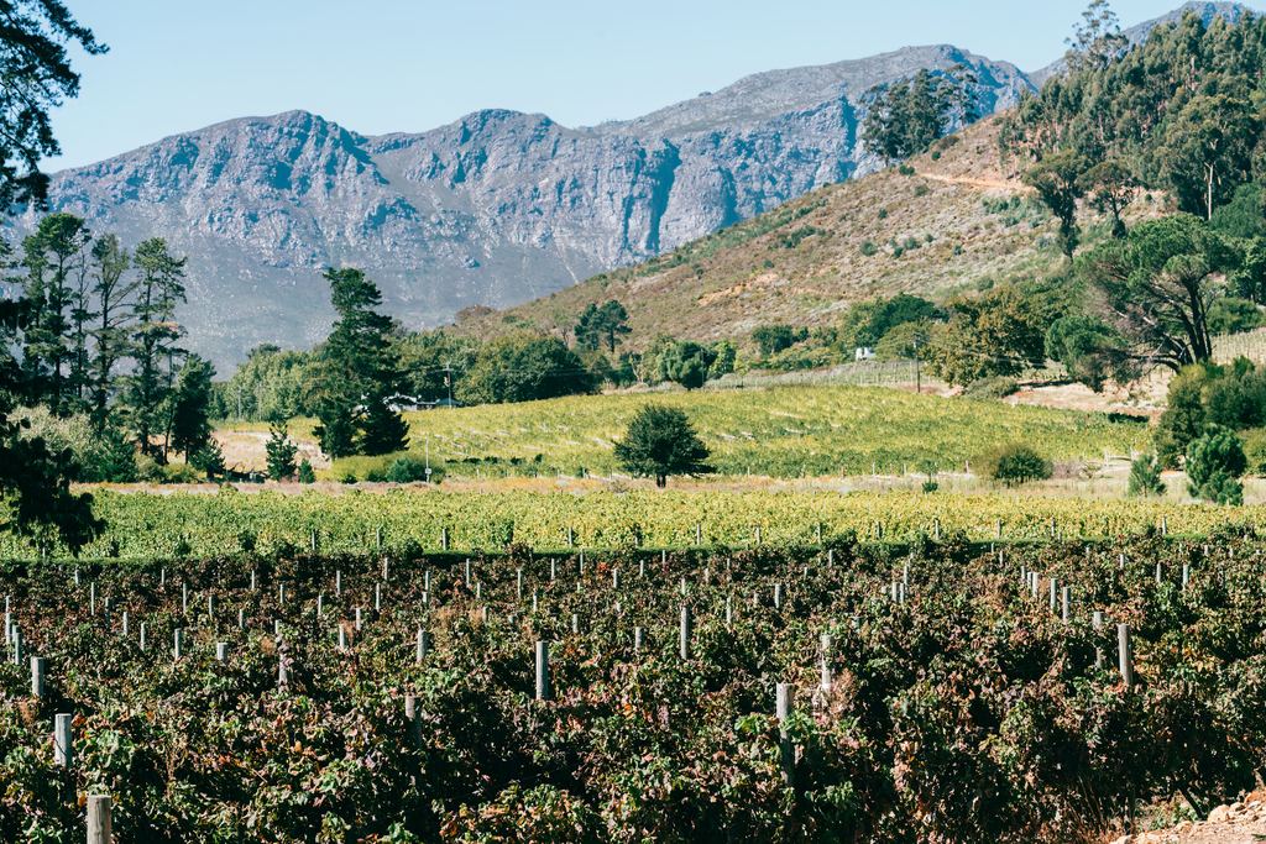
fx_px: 3693
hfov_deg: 19.5
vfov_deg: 13.0
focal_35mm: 105
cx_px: 633
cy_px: 422
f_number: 10
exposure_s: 1/200
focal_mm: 105
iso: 200
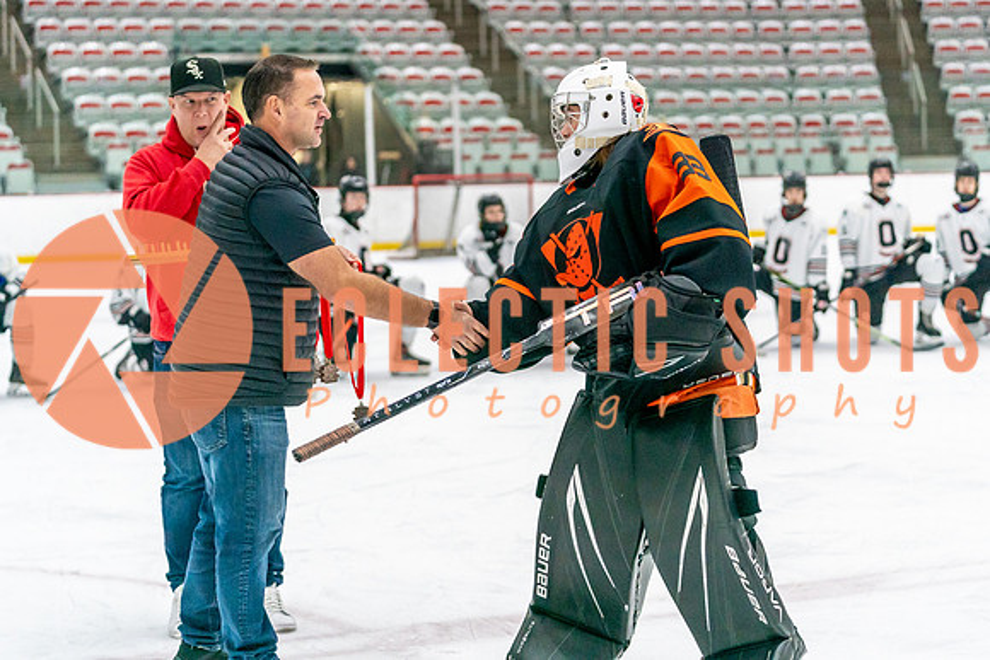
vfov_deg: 16.6
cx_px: 540
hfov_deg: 24.6
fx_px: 2266
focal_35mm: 82
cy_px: 272
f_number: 2.8
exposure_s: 1/1250
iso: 3200
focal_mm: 70
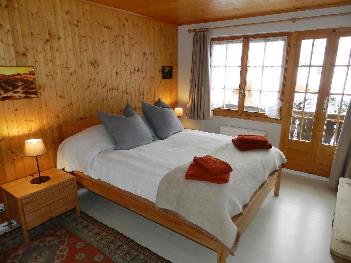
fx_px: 233
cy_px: 132
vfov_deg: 58.9
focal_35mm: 23
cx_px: 176
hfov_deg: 73.9
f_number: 3.4
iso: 160
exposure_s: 1/80
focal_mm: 4
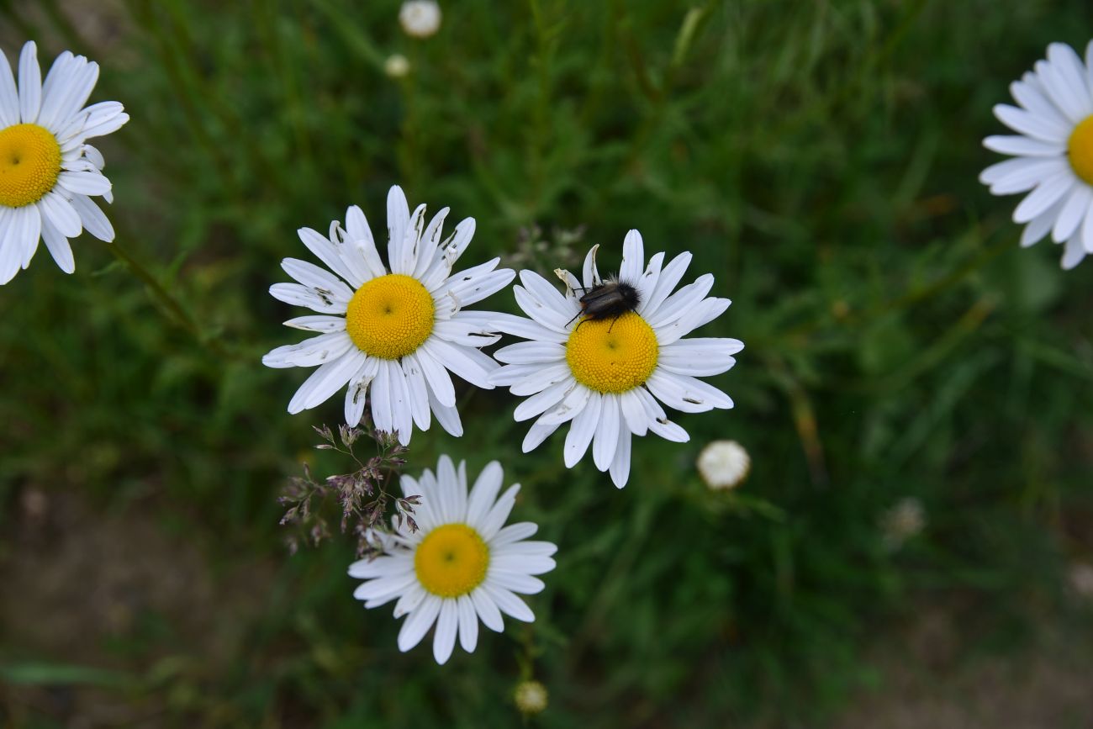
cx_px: 546
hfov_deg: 39.6
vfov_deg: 27.0
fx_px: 1518
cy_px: 364
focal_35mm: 50
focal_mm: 50
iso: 250
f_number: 9
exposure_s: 1/125
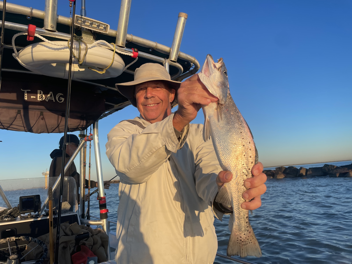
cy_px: 132
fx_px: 264
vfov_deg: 53.1
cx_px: 176
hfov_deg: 67.3
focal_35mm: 26
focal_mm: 4.2
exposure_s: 1/1642
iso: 32
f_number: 1.6
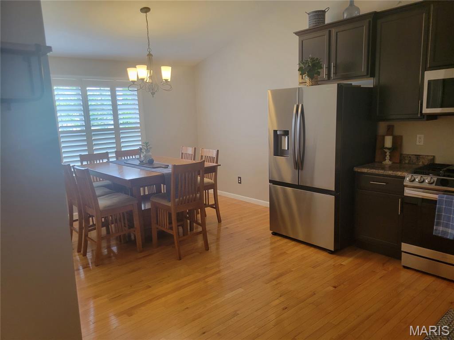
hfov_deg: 67.3
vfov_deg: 53.1
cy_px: 170
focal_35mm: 26
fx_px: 341
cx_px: 227
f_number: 1.8
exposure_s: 1/120
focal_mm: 5.4
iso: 250
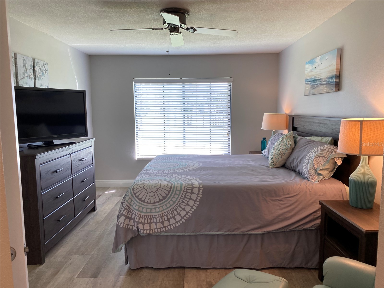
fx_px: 288
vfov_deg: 53.1
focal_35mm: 26
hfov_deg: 67.3
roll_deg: +0.5
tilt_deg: -5.8
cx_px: 192
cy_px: 144
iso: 80
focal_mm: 4.25
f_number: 1.8
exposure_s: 1/120
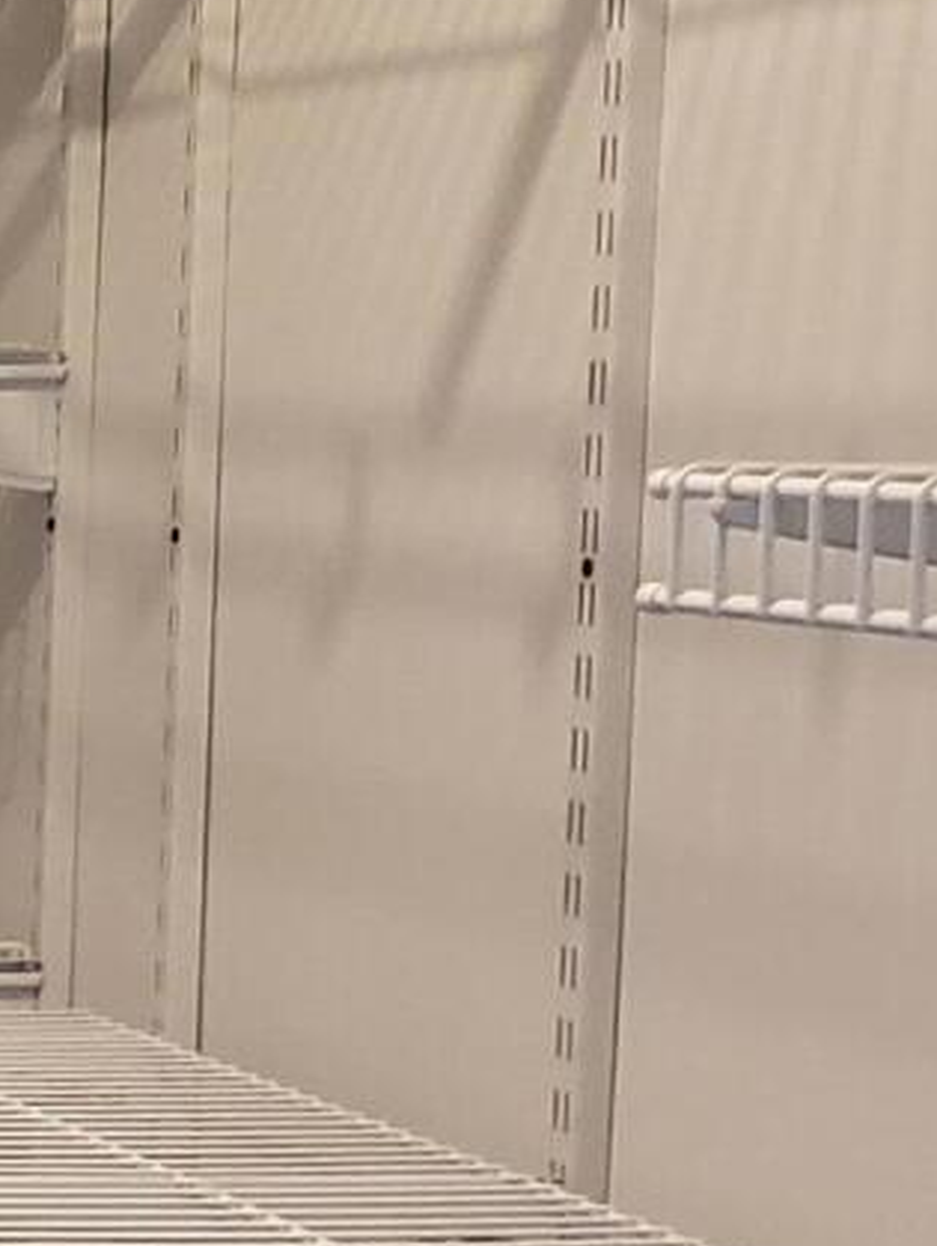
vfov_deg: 15.8
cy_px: 928
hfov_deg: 10.9
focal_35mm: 124
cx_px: -964
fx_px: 4468
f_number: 2.4
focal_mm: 4.3
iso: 500
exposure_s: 1/40
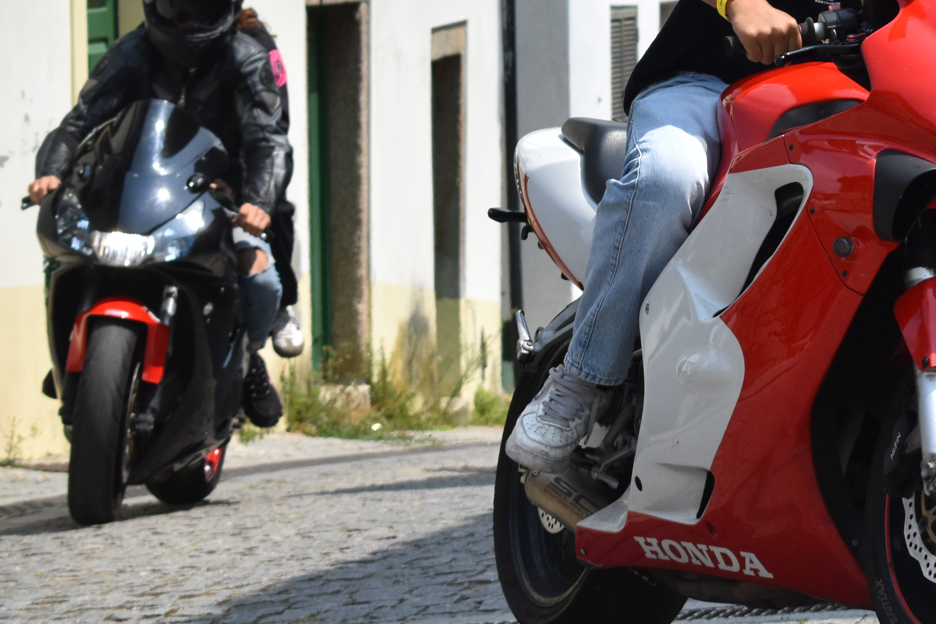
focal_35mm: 190
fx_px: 4943
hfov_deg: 10.8
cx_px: 735
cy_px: 82
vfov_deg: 7.2
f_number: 6.3
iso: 400
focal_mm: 55
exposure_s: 1/1600
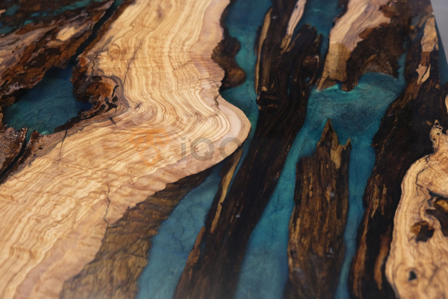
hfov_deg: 53.1
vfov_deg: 36.9
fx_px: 448
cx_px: 224
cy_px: 150
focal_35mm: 36
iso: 400
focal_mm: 24.3
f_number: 3.2
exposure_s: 1/50
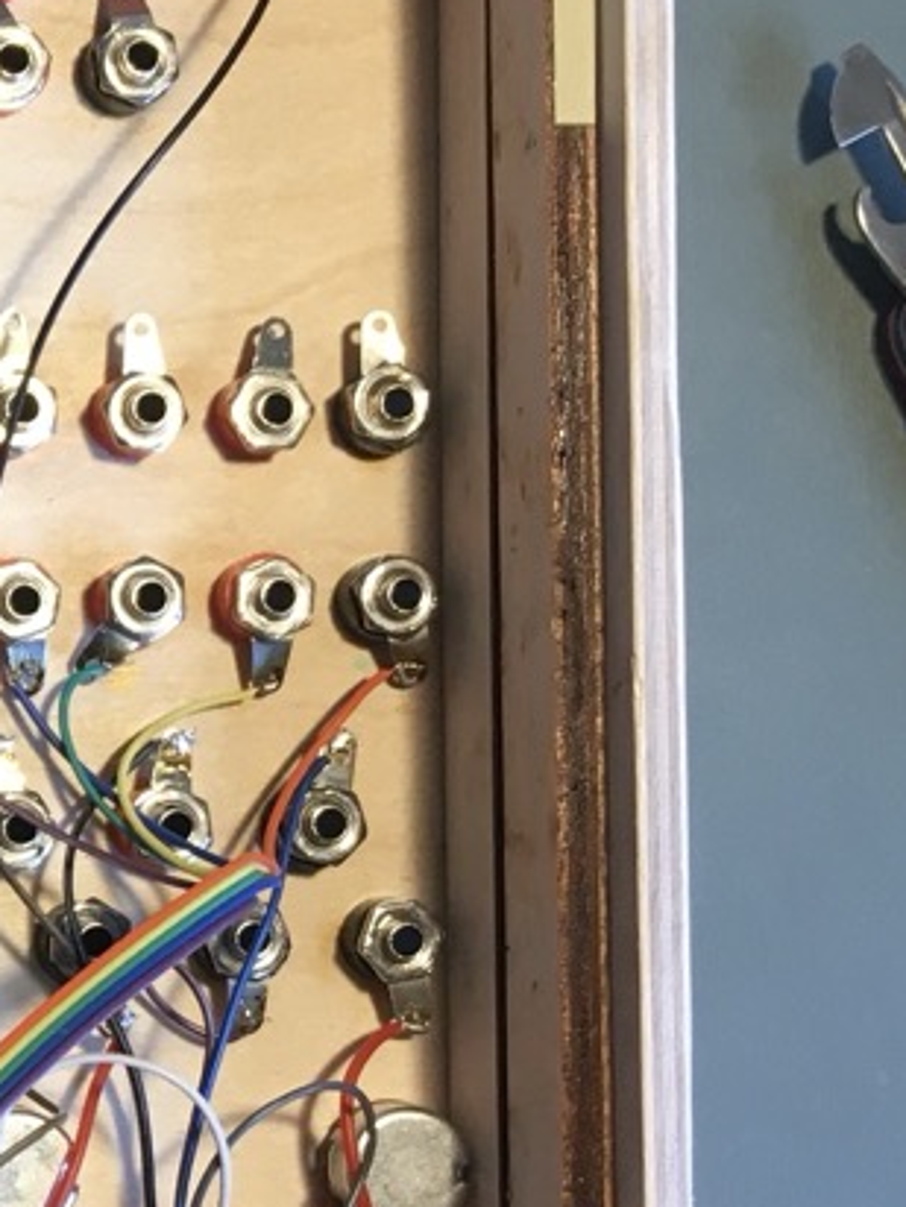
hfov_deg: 14.2
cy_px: 806
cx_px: -803
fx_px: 3141
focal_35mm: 90
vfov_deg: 21.7
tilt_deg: -86.0
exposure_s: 1/33
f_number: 2.2
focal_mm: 4.15
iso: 40
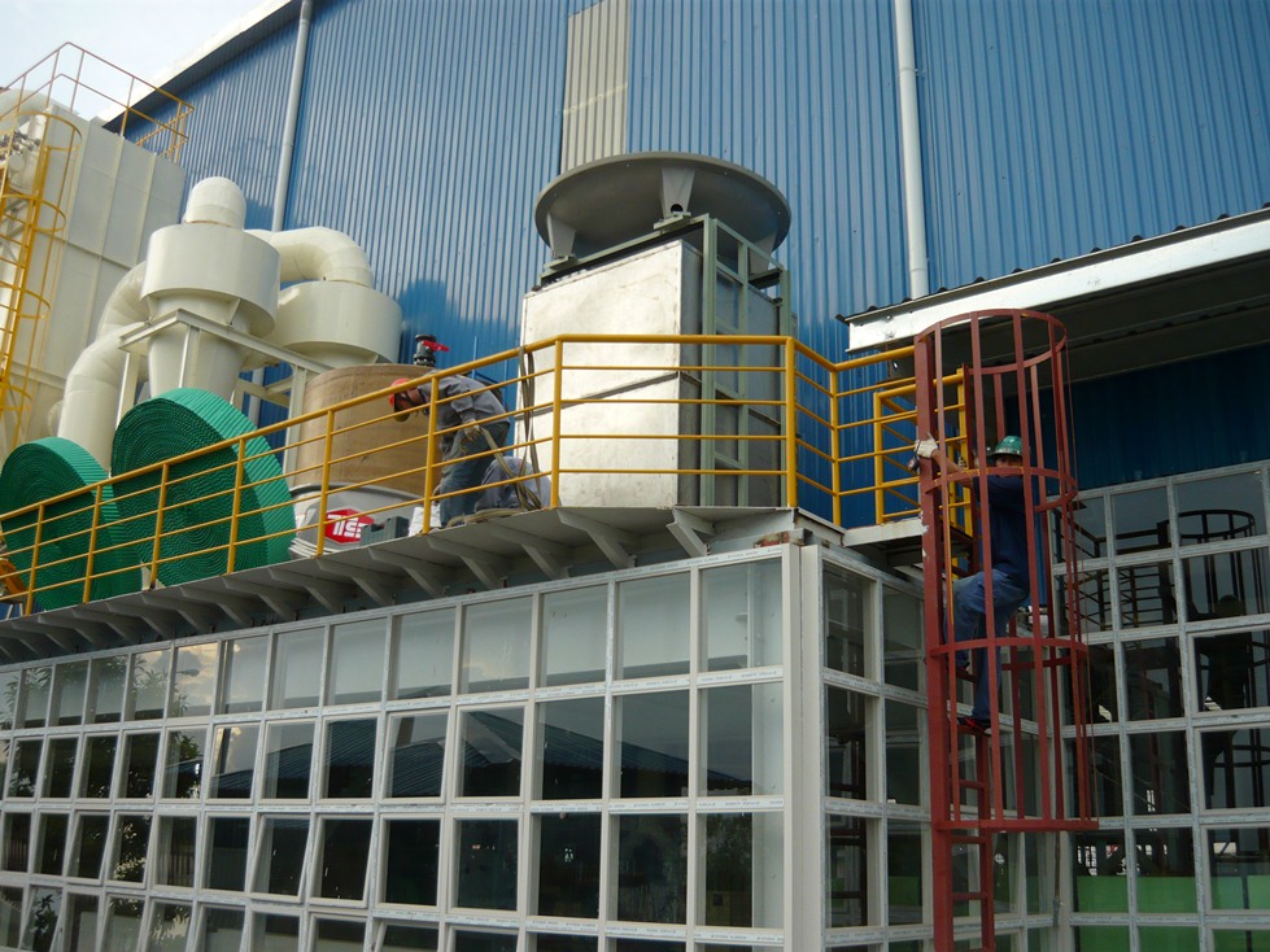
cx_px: 635
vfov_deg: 42.9
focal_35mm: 33
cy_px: 476
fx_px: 1211
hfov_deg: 55.4
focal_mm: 5.5
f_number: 2.8
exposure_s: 1/400
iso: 100
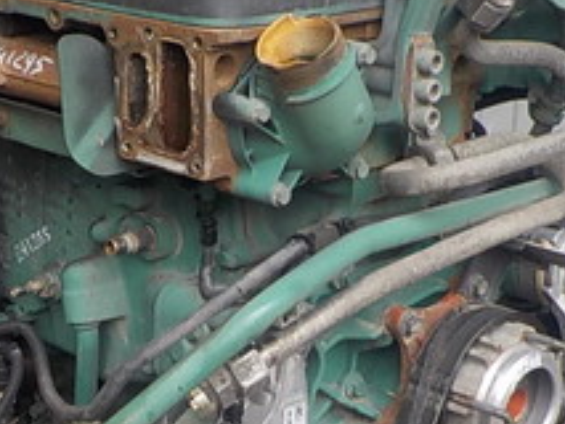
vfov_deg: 16.3
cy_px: 318
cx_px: 146
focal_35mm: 90
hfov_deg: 21.6
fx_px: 1470
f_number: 3.3
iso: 125
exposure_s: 1/40
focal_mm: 4.1
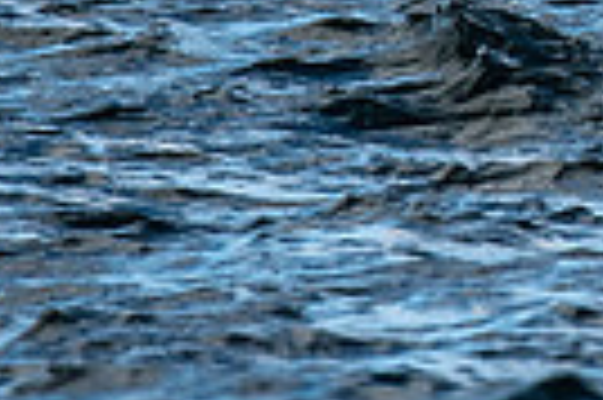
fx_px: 39097
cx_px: 1184
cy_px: -281
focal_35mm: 2337
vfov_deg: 0.6
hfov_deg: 0.9
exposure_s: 1/5000
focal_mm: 300
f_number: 5
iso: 500
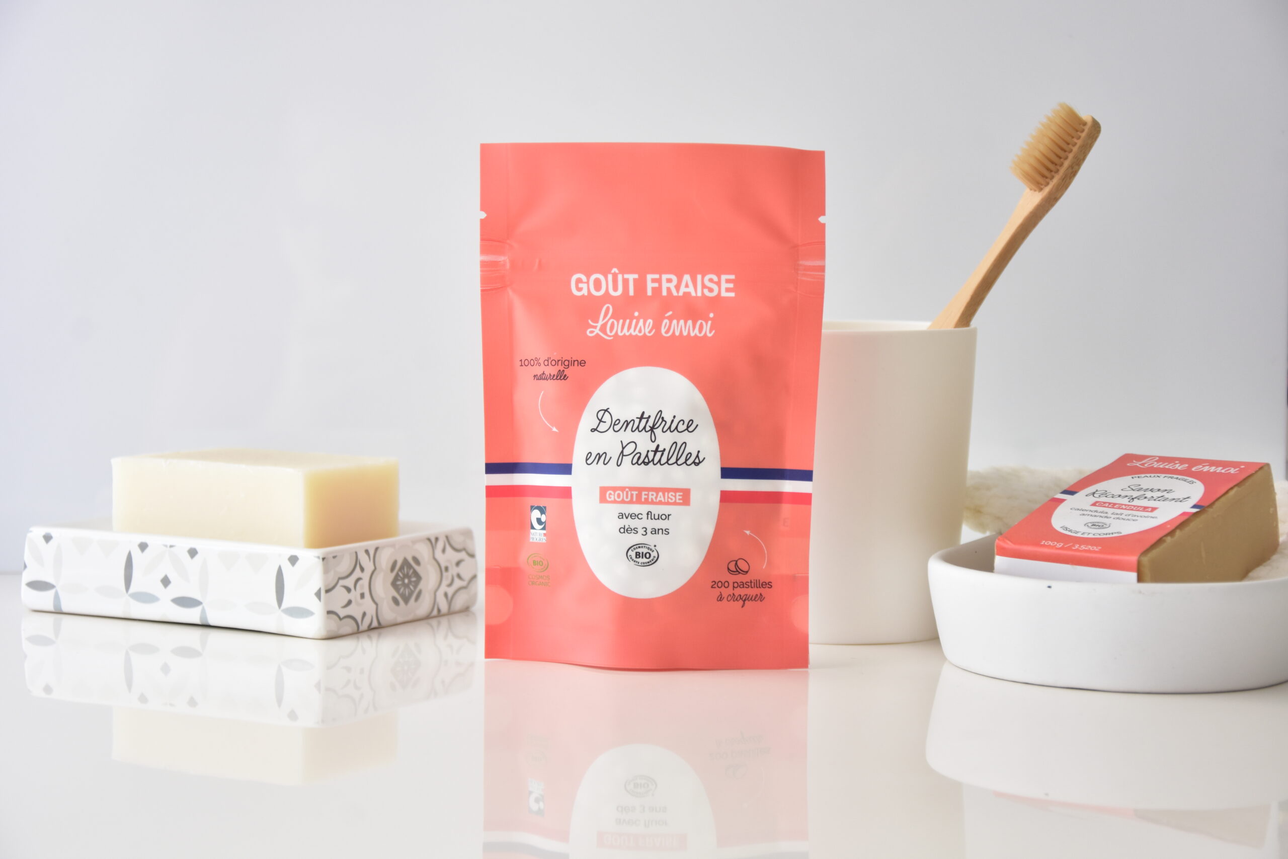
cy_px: 430
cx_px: 644
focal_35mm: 87
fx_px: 3113
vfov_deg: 15.7
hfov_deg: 23.4
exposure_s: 1/125
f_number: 5.6
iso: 500
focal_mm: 58
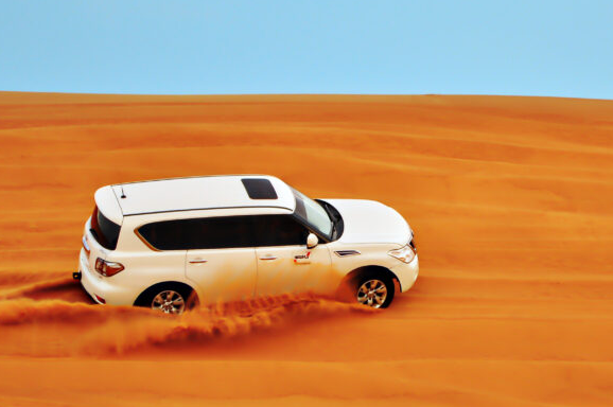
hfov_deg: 7.4
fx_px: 4743
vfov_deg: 4.9
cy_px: 254
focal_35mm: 279
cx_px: 428
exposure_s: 1/160
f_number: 5.6
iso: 200
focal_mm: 105
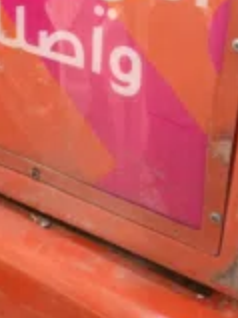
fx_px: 532
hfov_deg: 25.2
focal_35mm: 58
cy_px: -10
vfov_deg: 30.6
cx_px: 120
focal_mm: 5.56
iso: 64
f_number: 1.8
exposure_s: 1/100
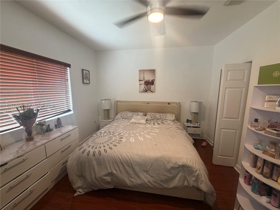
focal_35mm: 14
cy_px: 105
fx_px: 113
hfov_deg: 102.1
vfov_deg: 85.7
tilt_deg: -9.3
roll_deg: +0.3
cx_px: 140
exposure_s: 1/60
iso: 250
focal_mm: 2.22
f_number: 2.2
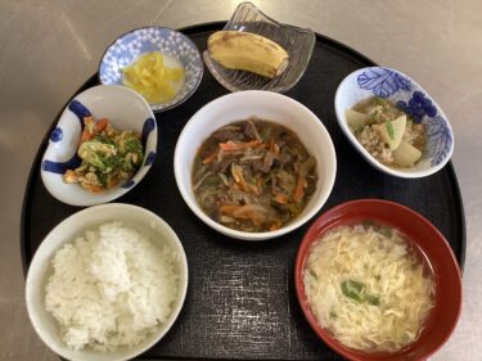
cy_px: 180
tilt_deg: -68.5
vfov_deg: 45.4
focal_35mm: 31
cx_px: 241
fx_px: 432
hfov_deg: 58.4
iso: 250
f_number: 2.4
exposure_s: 1/40
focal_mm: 3.3
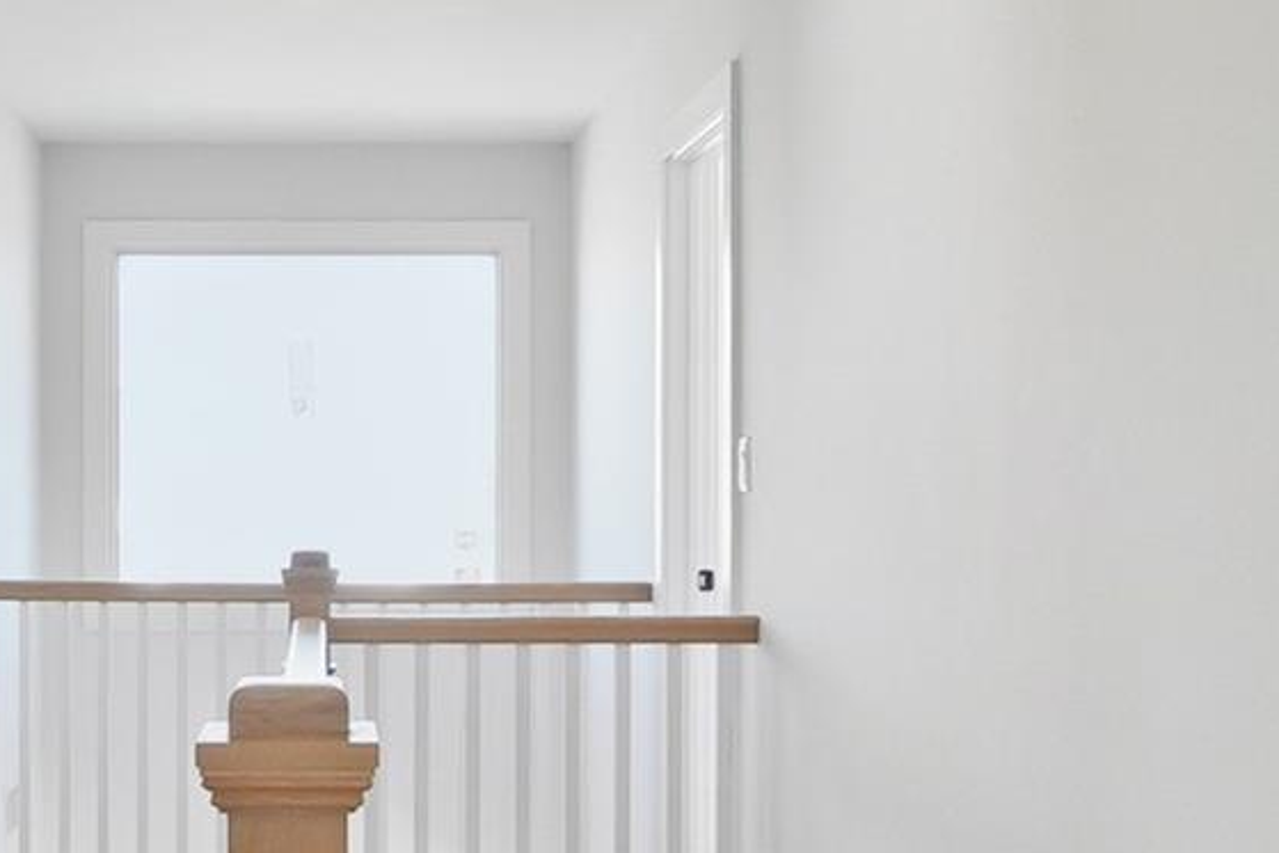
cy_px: 480
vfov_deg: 24.6
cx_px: 300
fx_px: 1954
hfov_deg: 35.3
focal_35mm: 55
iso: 250
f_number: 4
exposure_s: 1/160
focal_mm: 10
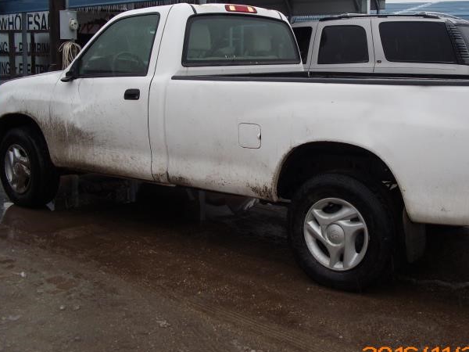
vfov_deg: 30.2
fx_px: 650
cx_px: 294
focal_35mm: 48
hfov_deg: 39.4
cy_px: 145
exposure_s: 1/200
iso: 80
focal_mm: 6.3
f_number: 3.1
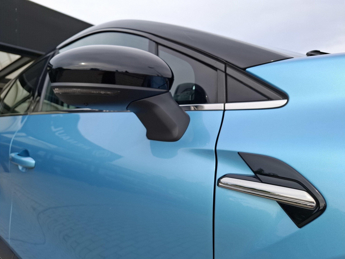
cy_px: 130
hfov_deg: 73.9
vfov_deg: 58.9
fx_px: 229
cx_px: 172
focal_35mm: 23
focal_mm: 5.54
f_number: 1.8
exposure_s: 1/1431
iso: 50
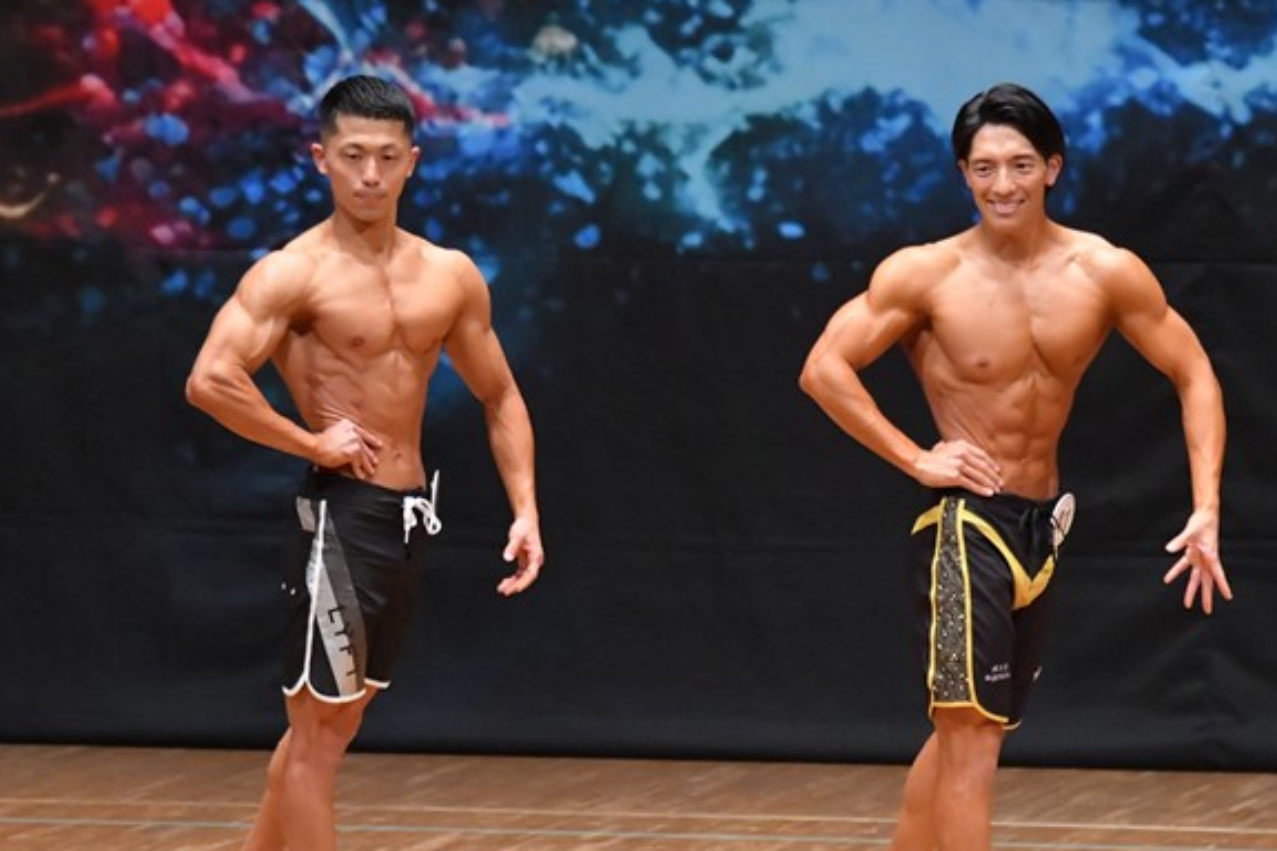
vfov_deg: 3.8
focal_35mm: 363
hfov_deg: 5.7
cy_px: 539
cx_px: 515
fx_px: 12875
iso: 8000
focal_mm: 180
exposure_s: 1/400
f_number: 5.6
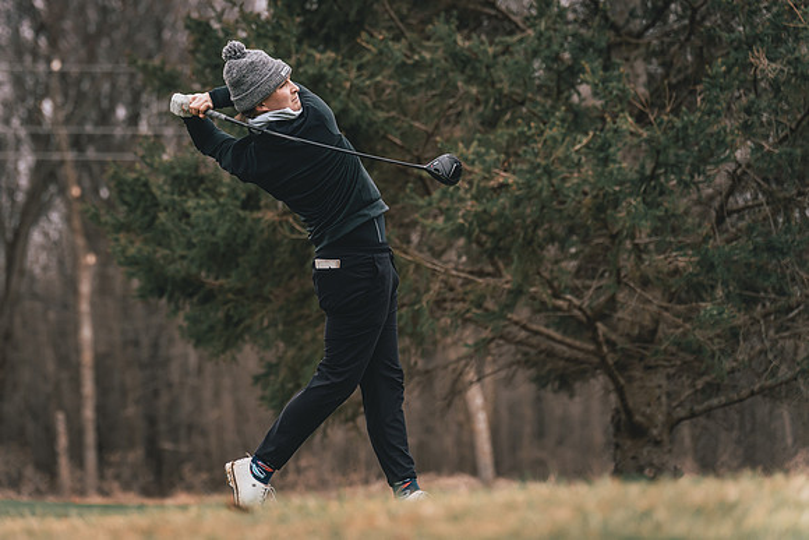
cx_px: 318
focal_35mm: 131
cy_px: 223
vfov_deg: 10.4
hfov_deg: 15.6
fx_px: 2952
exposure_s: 1/3200
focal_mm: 107
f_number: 2.8
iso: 640
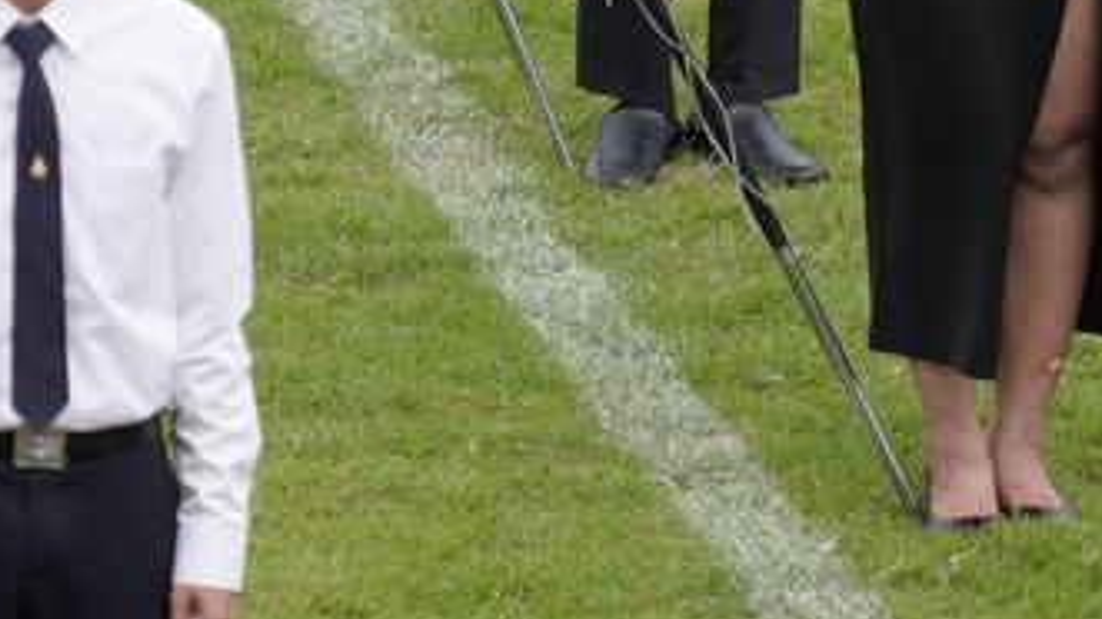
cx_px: 474
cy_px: -647
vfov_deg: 1.4
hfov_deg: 2.6
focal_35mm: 838
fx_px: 24481
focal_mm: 126
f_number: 2.8
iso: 500
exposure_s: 1/4000
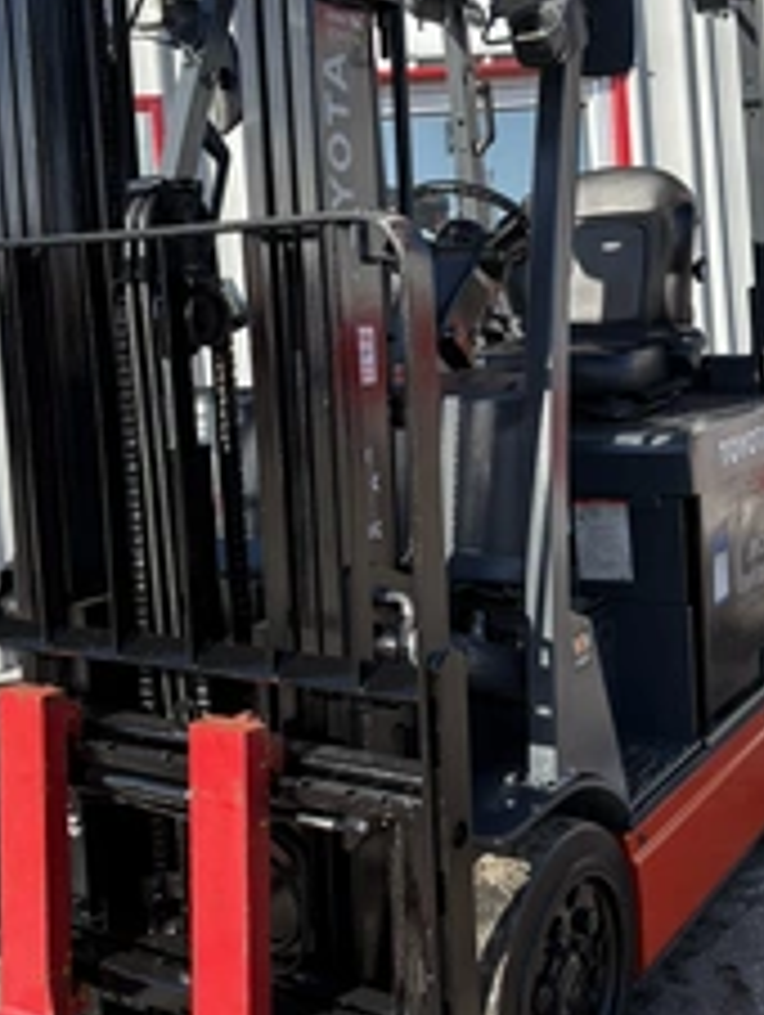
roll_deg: +5.5
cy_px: 427
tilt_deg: -2.0
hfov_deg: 31.5
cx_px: 431
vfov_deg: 41.1
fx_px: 1351
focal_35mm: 46
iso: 50
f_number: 1.6
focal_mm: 5.96
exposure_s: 1/1287
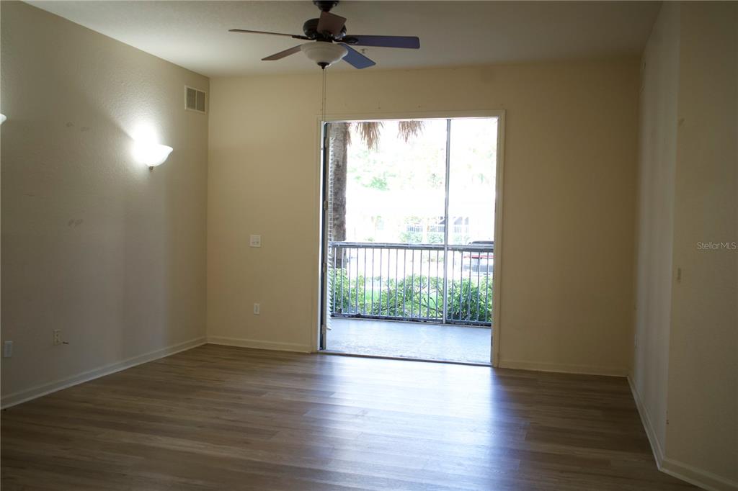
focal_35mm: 31
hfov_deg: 60.3
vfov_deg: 42.3
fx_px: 635
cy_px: 246
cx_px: 369
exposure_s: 1/125
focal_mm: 31
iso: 1600
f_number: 4
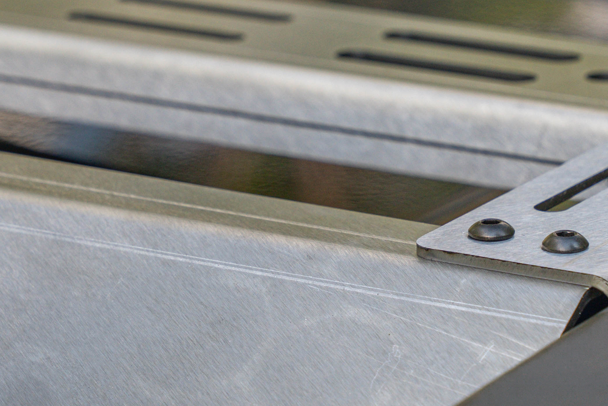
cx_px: 519
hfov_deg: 9.0
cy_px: 267
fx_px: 3851
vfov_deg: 6.0
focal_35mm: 228
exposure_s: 1/200
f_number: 5
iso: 640
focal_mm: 70
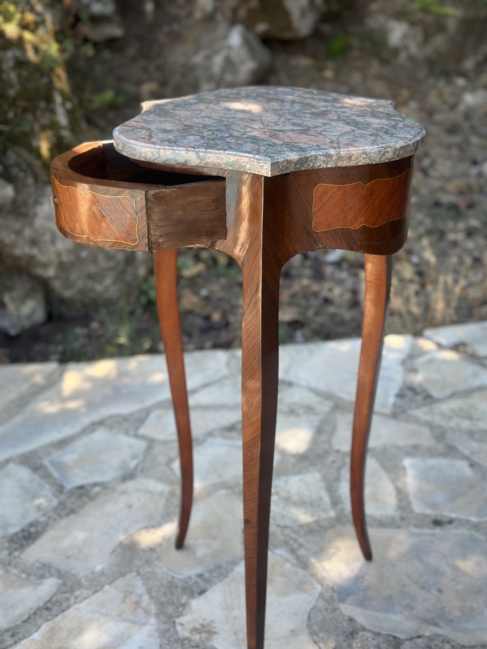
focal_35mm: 48
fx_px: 900
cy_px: 324
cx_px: 244
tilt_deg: -28.1
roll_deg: +0.2
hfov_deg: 30.3
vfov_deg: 39.7
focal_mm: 6.86
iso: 80
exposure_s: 1/437
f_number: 1.78
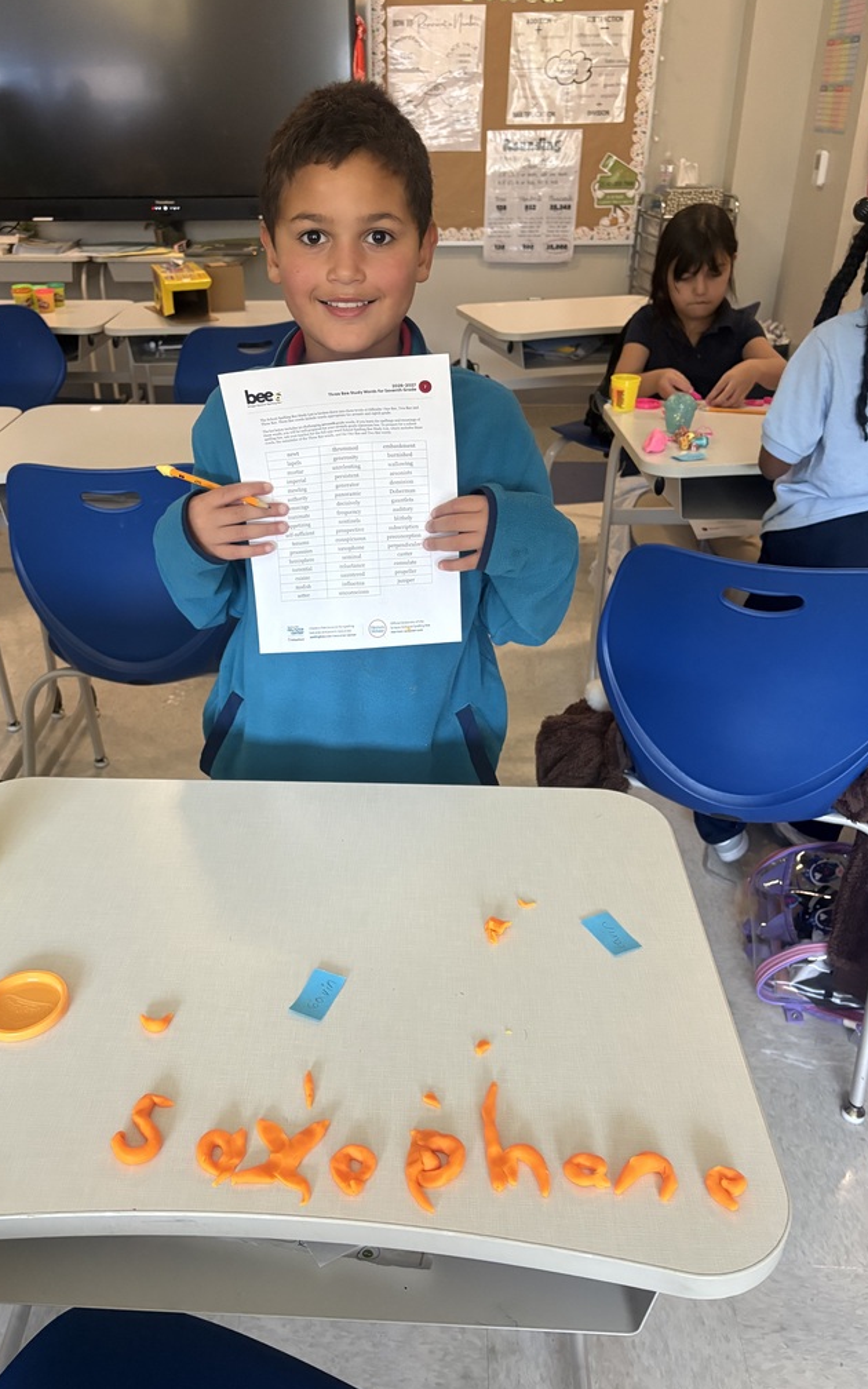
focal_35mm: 28
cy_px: 690
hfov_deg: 44.5
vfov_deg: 66.5
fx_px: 1060
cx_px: 380
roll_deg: +0.7
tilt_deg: -27.5
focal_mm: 5.96
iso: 400
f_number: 1.6
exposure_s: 1/60
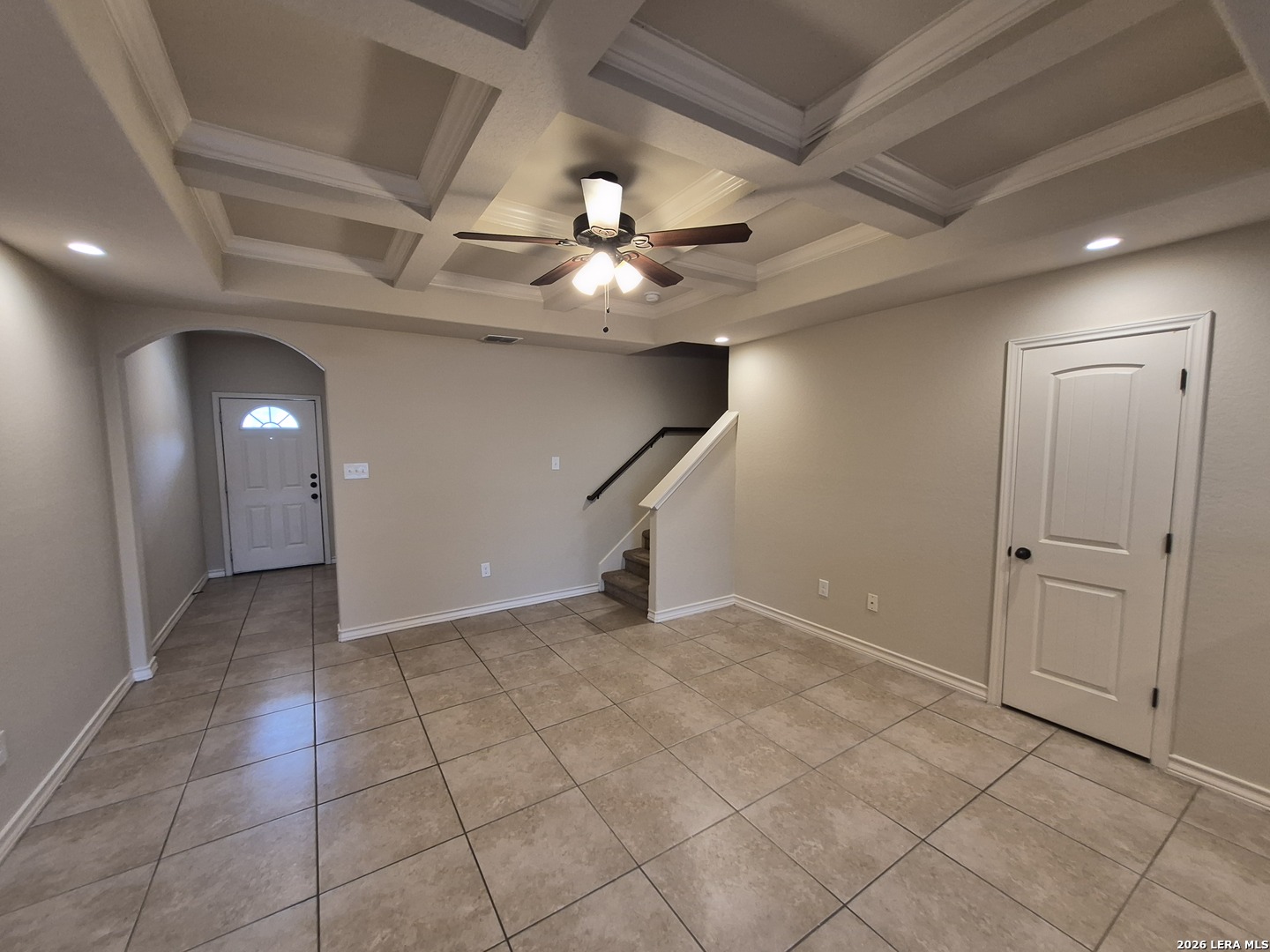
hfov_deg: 106.2
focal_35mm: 13
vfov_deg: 89.9
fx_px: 477
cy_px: 476
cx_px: 635
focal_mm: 1.74
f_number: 2.2
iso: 250
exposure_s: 1/60
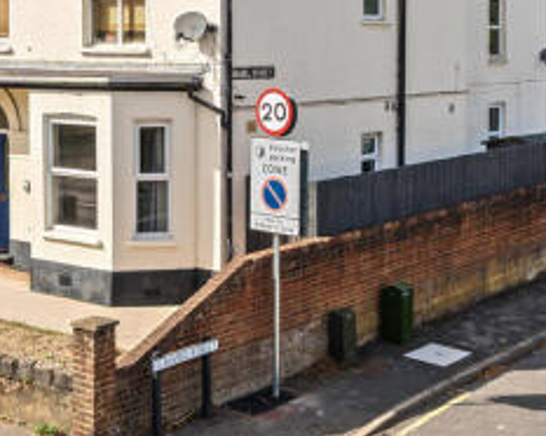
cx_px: 284
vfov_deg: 21.8
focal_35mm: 69
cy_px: 86
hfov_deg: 27.5
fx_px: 1114
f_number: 8
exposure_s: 1/500
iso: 200
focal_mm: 24
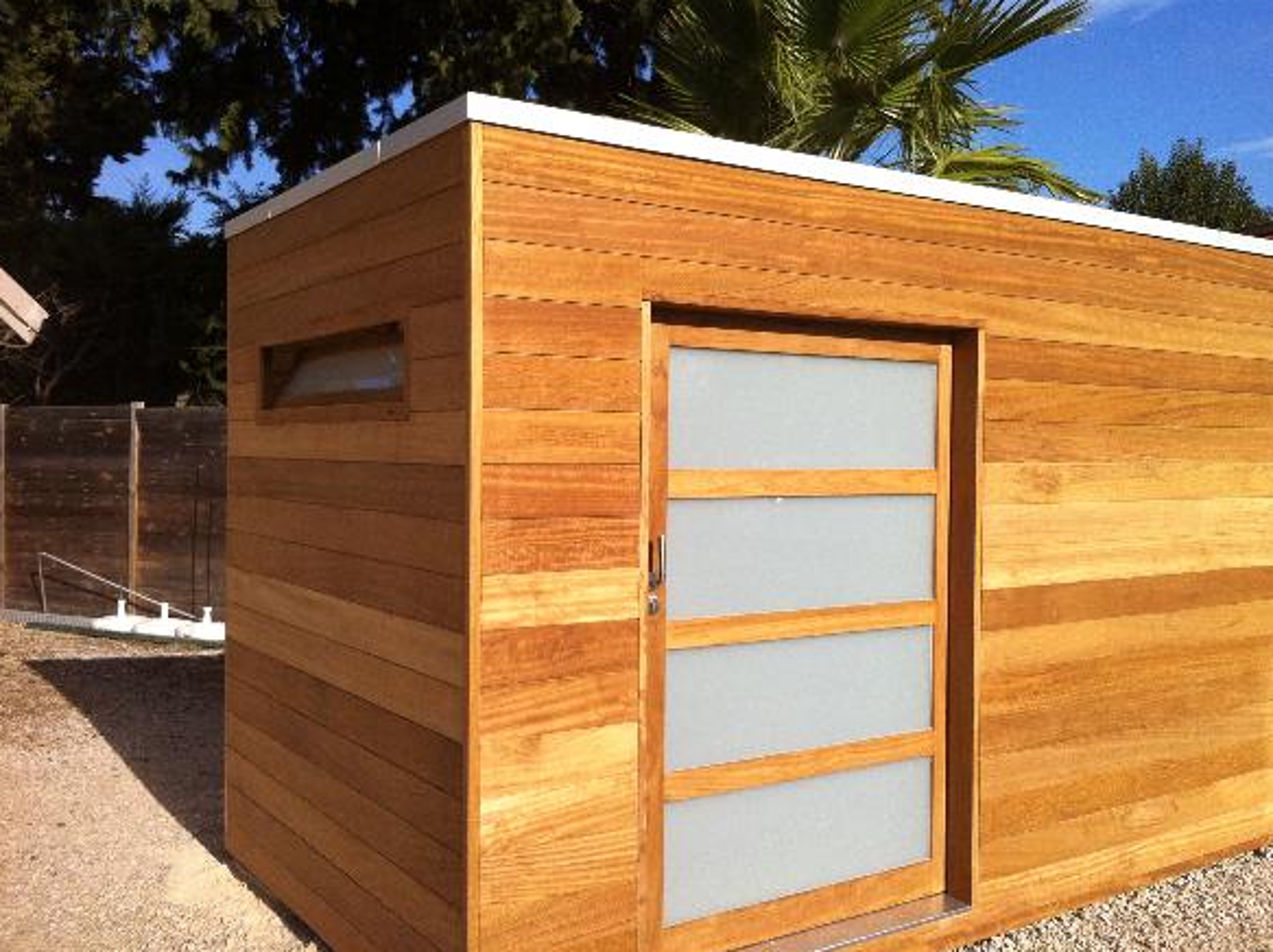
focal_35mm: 36
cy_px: 483
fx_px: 1323
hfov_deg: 51.4
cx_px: 649
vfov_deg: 39.6
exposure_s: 1/1774
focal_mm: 3.85
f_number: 2.8
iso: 80
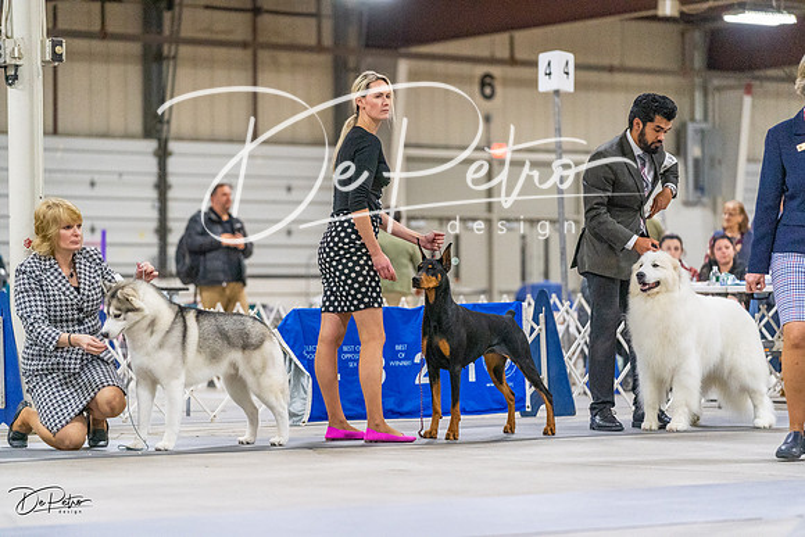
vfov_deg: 9.5
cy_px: 268
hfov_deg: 14.2
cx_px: 402
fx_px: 3221
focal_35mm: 144
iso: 6400
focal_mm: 144
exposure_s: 1/320
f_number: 3.2
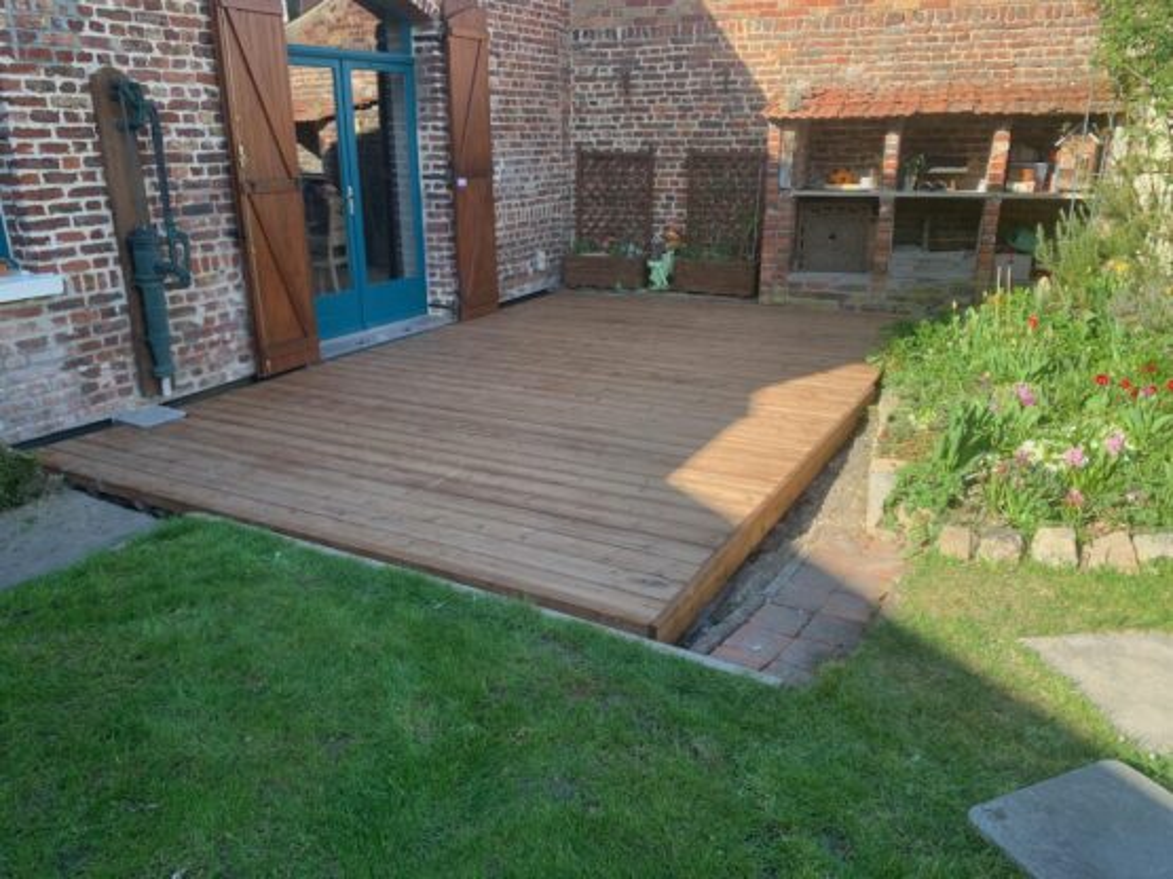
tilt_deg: -18.6
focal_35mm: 26
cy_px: 440
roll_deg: +0.0
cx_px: 586
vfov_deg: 53.0
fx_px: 881
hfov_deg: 67.3
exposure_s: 1/394
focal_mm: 4.25
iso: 25
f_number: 1.8
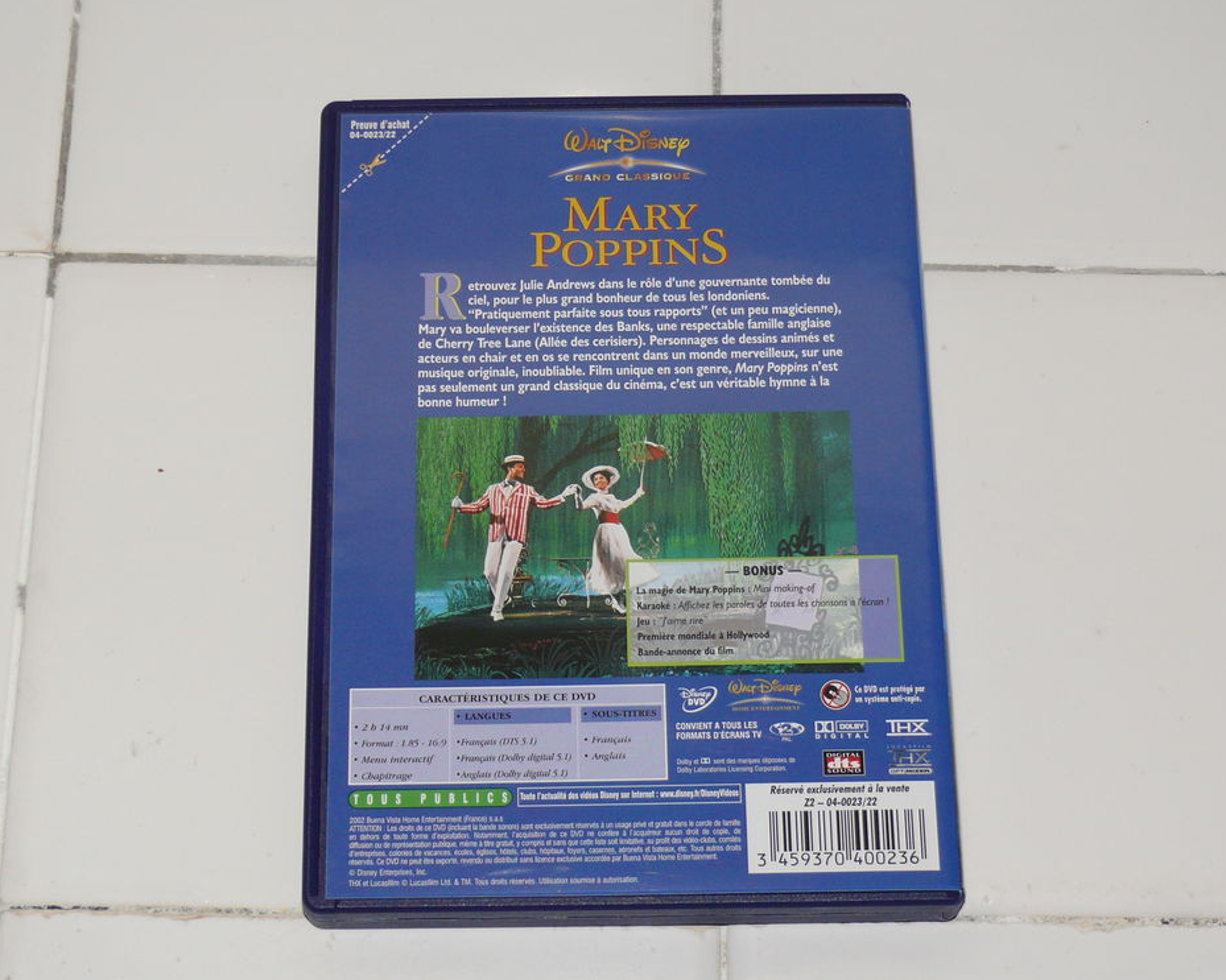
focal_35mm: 83
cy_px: 488
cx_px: 615
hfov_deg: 23.0
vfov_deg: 18.5
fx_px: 3011
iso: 100
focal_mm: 13
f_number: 3.2
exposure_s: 1/30
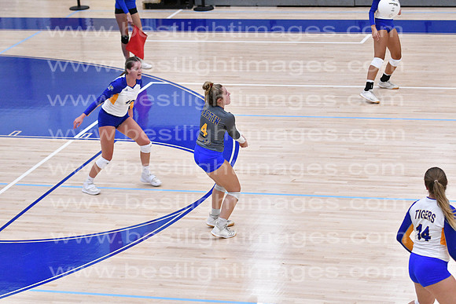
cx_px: 228
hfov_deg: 15.9
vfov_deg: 10.6
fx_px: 1634
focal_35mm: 129
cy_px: 152
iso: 6400
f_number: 3.2
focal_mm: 86
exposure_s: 1/1000
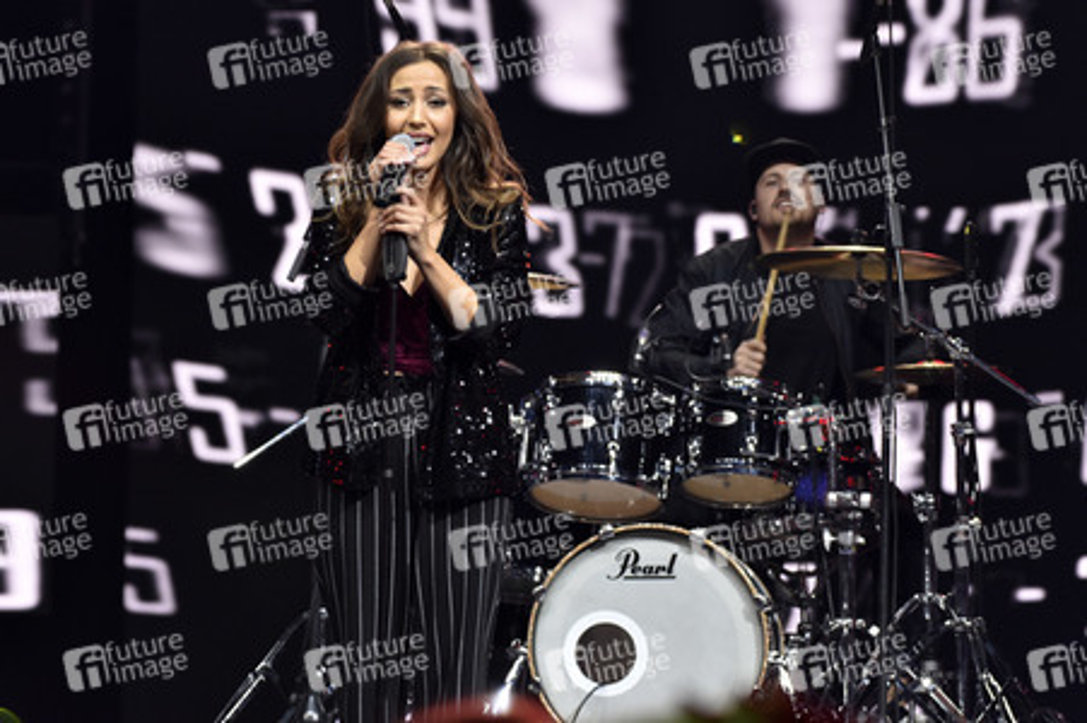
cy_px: 362
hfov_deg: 8.6
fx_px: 7241
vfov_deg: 5.7
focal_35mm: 240
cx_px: 544
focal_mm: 240
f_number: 5.6
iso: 1600
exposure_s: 1/125
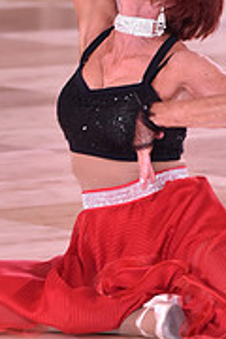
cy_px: -73
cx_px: 155
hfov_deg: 2.1
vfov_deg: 3.2
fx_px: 6083
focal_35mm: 646
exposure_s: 1/250
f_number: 5
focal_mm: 200
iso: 2000
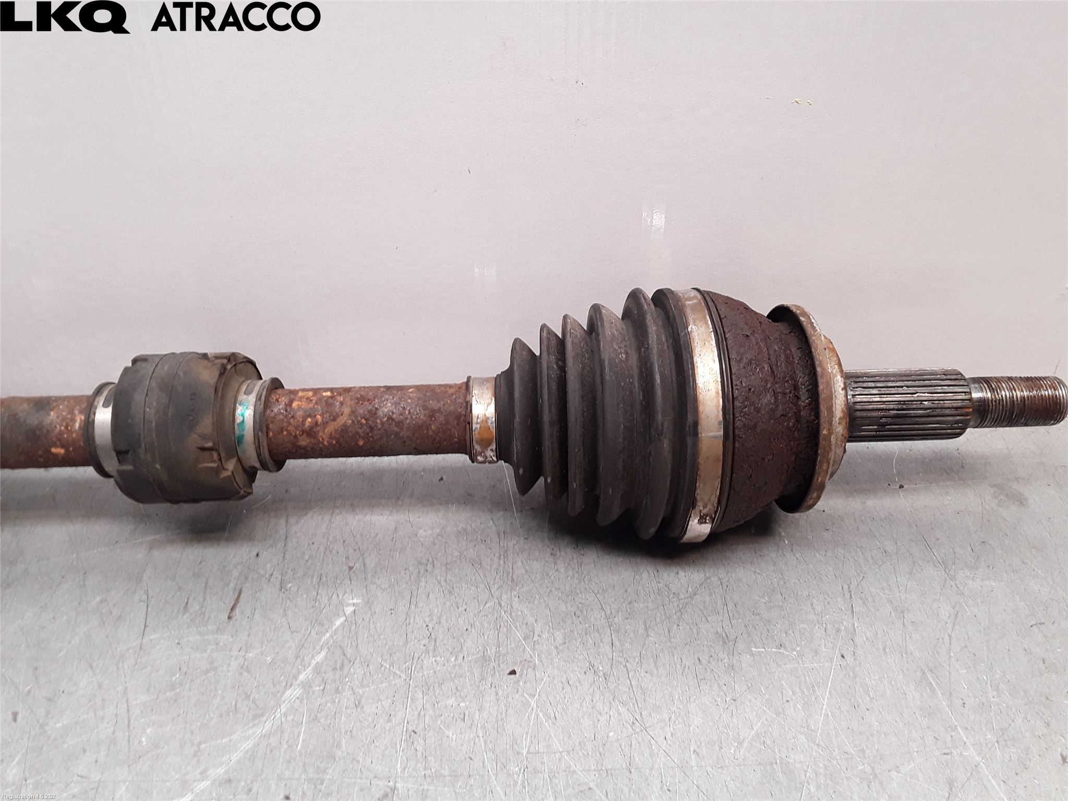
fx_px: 864
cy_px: 400
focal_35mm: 28
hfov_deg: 63.4
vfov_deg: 49.7
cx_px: 534
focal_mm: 2.91
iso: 50
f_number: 1.9
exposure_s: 1/50
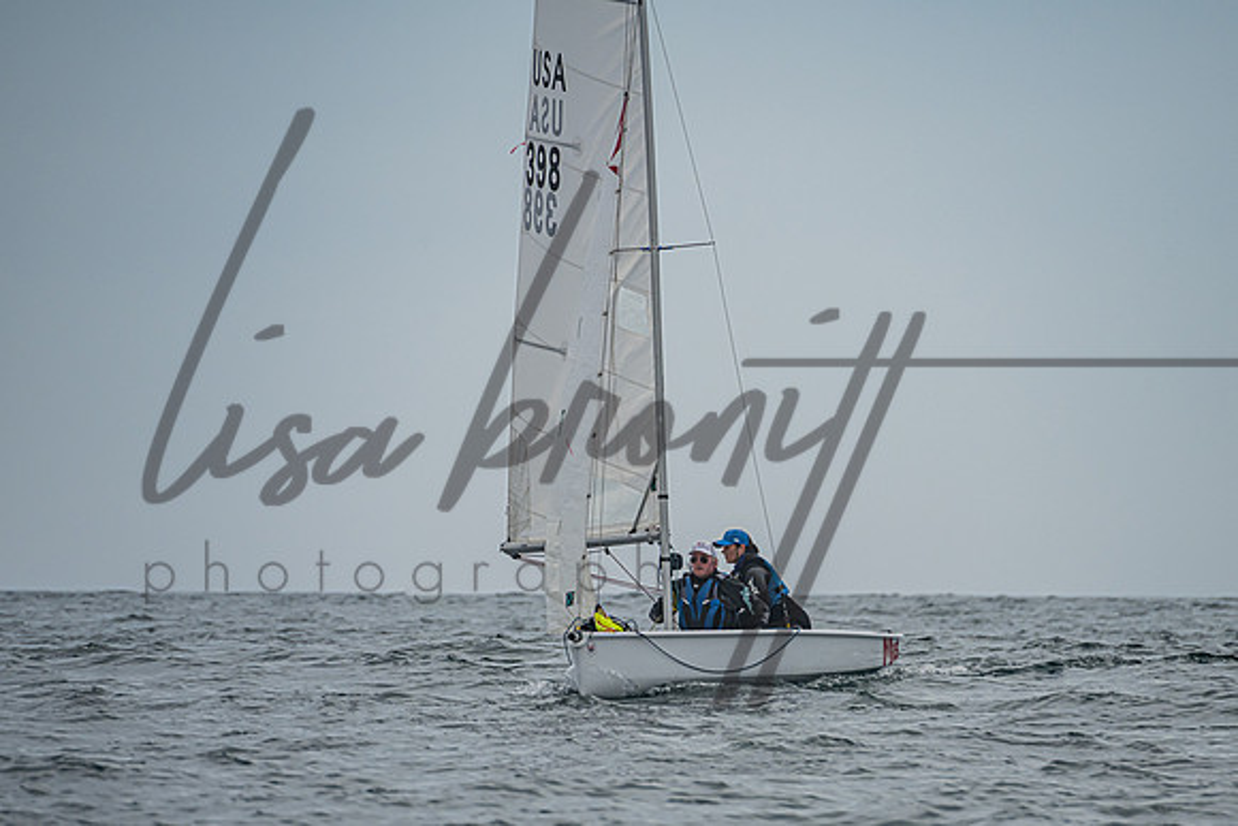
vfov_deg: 2.8
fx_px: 17034
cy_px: 550
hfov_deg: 4.2
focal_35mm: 495
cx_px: 730
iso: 400
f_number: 8
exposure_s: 1/2500
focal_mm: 360
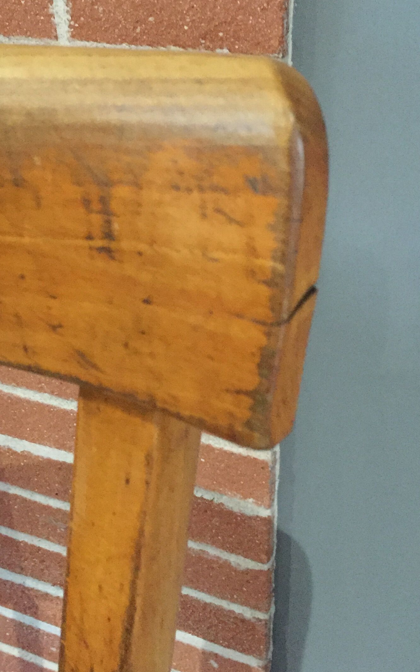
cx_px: 149
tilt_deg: -29.7
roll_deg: +2.8
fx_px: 861
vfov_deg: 42.5
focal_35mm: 47
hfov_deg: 27.3
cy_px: 276
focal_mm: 4.15
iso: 320
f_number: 2.2
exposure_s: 1/17
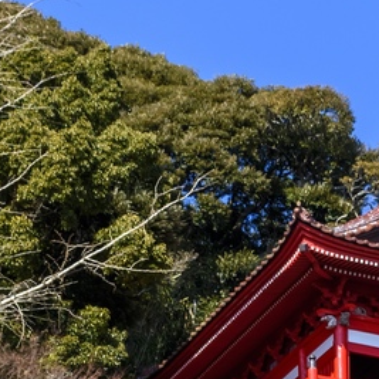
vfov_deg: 10.3
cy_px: 485
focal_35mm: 166
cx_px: 309
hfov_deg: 10.5
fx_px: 2055
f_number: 7.1
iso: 100
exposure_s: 1/200
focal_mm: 29
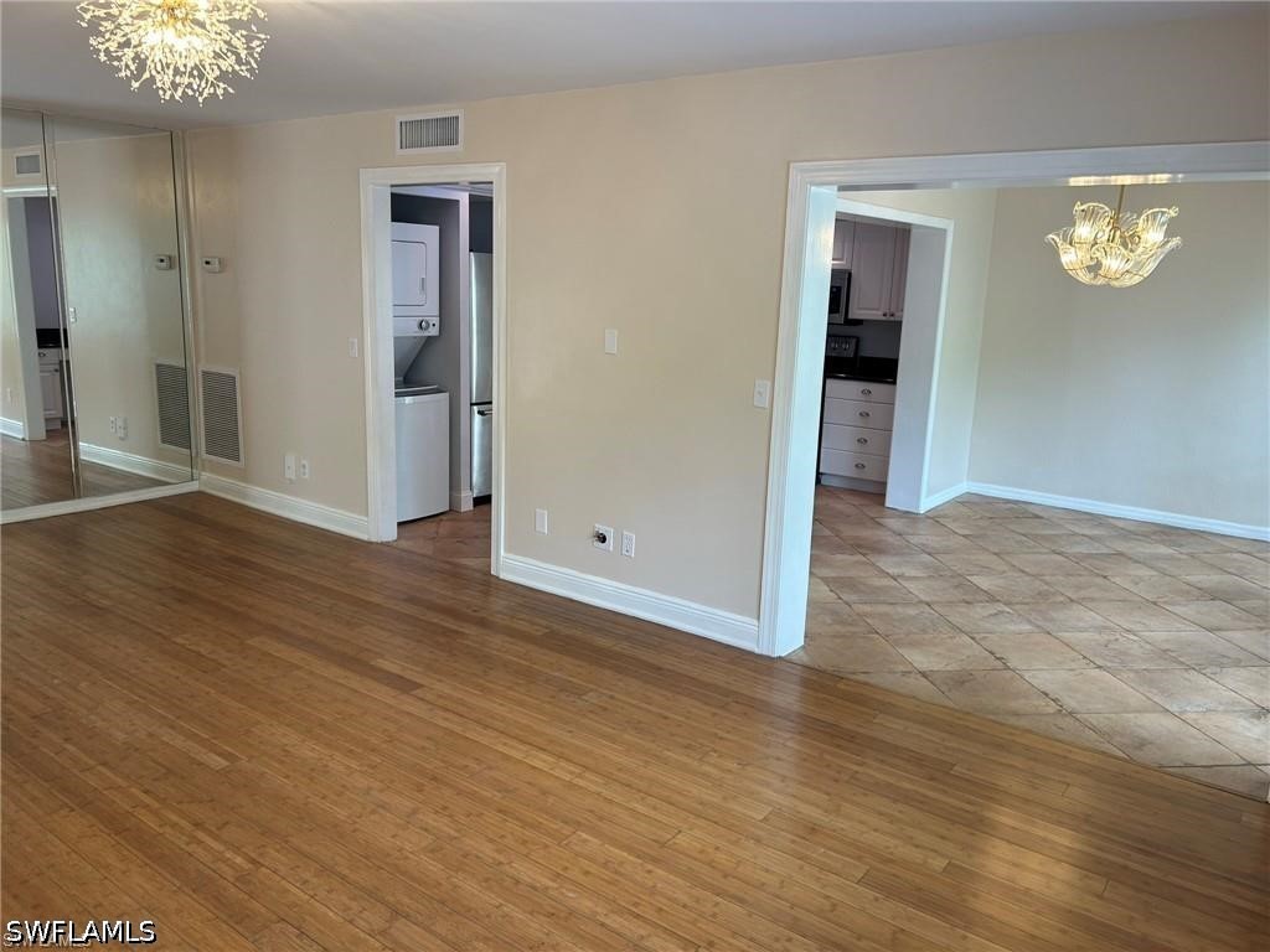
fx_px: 954
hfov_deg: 67.3
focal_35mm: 26
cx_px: 635
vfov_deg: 53.1
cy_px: 476
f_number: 1.5
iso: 80
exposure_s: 1/120
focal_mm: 5.7
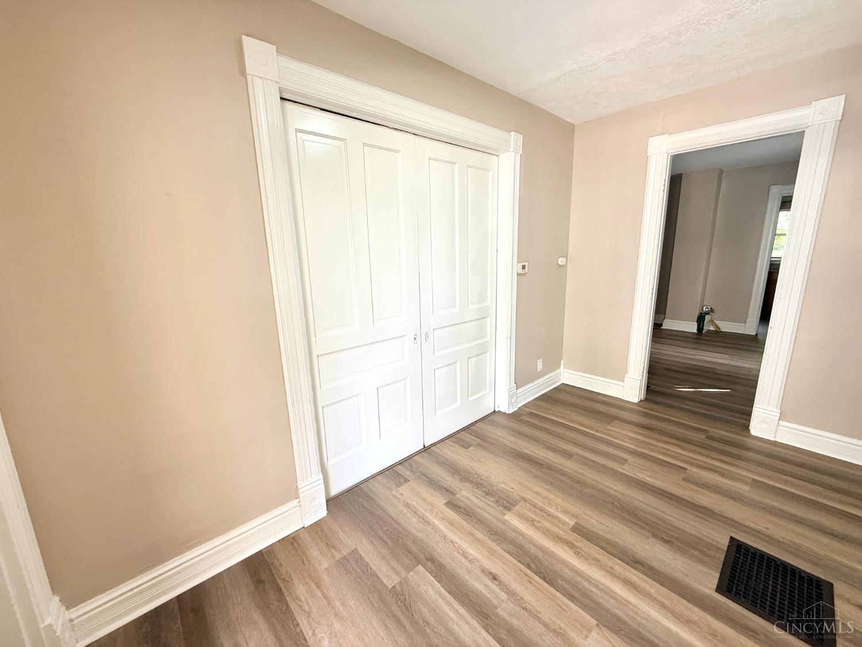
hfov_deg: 102.1
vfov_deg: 85.7
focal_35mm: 14
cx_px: 431
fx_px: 349
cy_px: 324
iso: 125
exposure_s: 1/99
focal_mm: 2.22
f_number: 2.2
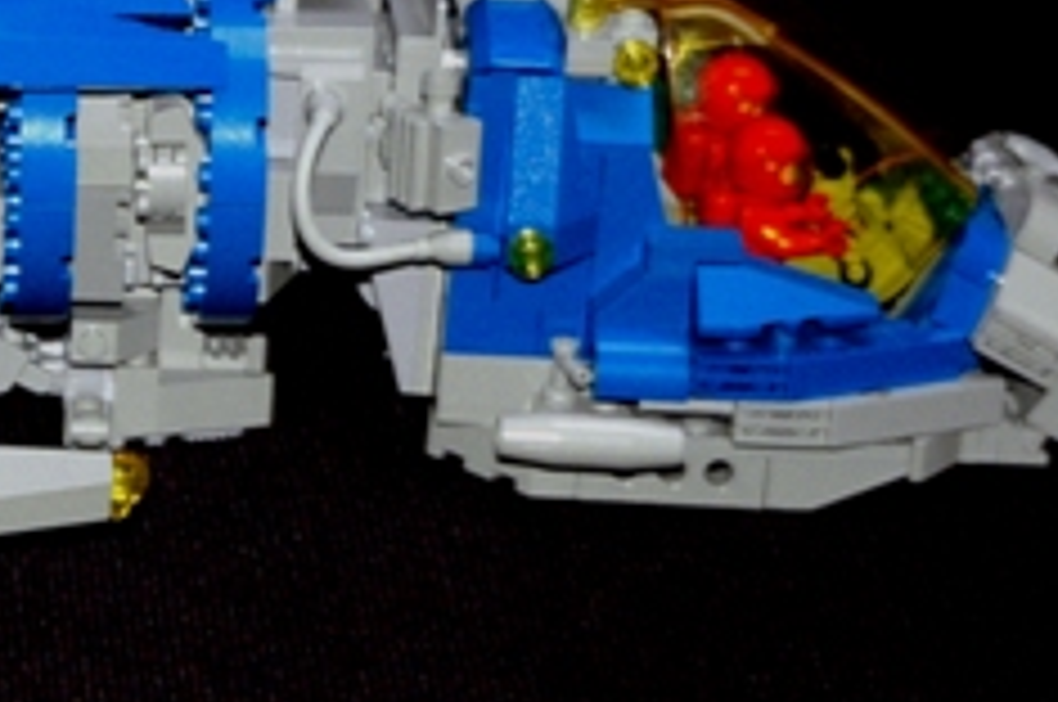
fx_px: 5987
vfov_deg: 6.7
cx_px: -518
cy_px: 104
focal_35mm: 204
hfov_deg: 9.8
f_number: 4.5
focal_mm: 40
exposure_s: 1/60
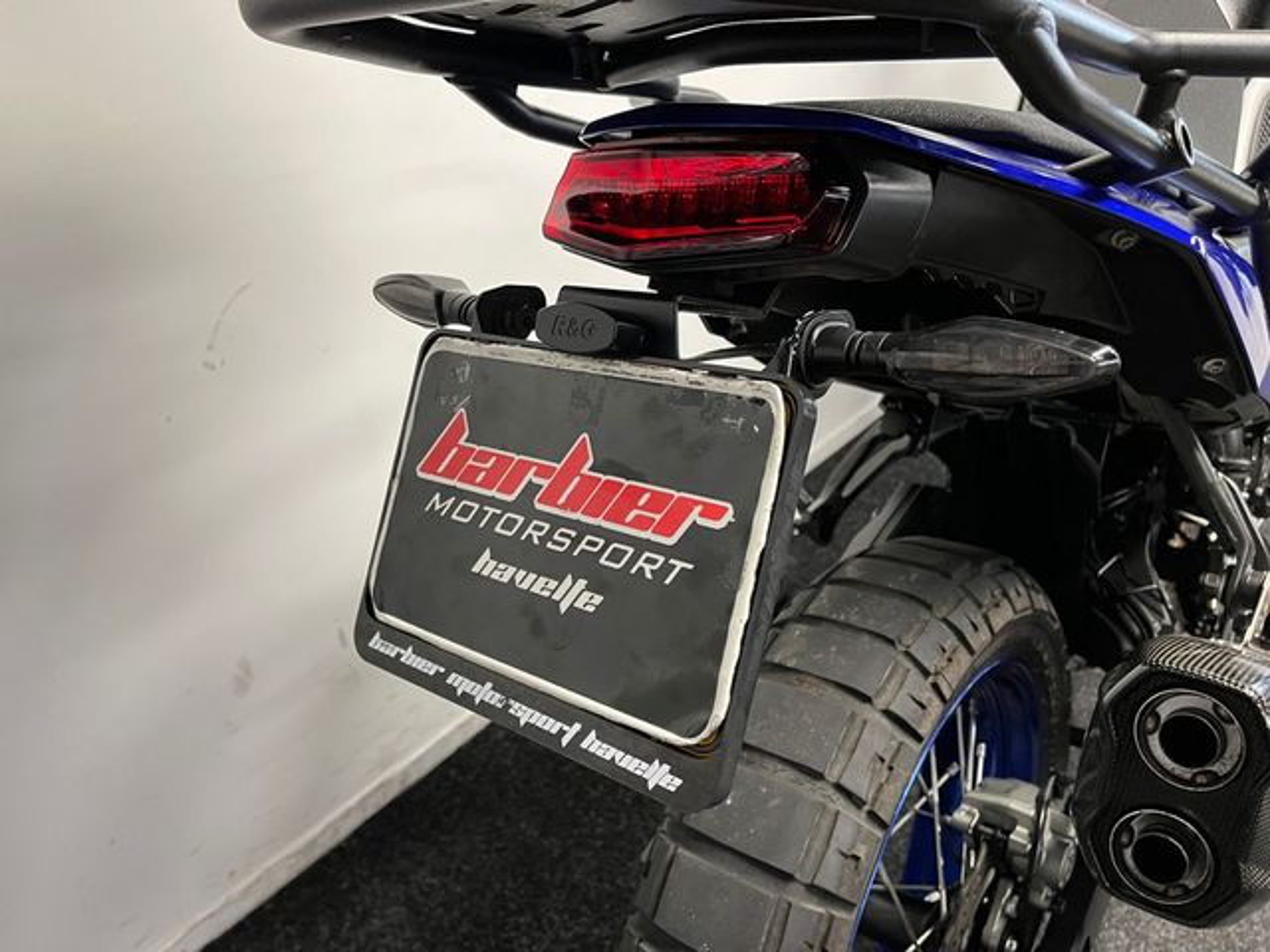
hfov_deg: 67.3
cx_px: 635
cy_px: 476
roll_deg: -1.0
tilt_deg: -32.1
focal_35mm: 26
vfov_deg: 53.1
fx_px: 954
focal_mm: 5.1
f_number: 1.6
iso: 250
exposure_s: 1/50
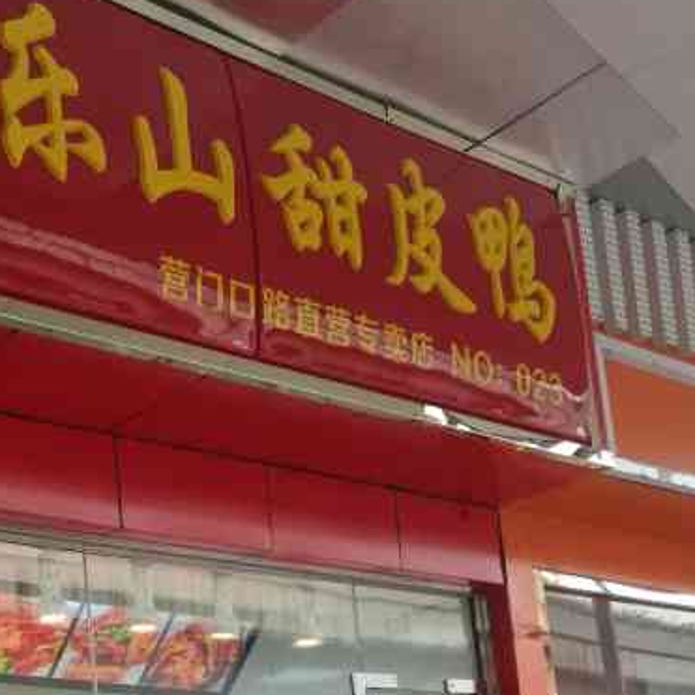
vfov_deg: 26.4
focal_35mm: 60
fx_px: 1363
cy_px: 758
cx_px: 79
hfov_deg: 27.6
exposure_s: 1/120
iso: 50
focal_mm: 4.04
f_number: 2
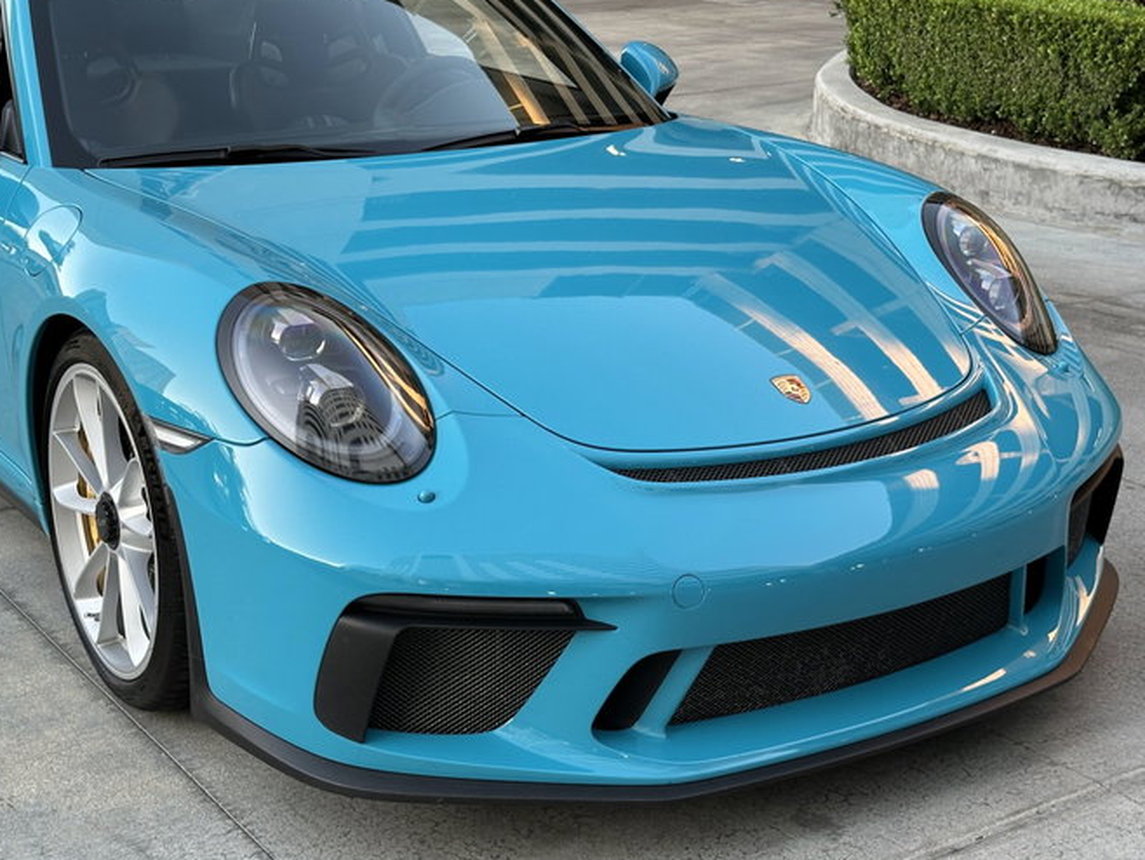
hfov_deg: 34.3
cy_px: 477
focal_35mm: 56
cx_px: 532
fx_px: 1853
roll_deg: +0.0
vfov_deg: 26.1
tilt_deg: -19.9
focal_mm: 6.86
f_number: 1.78
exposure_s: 1/120
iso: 100
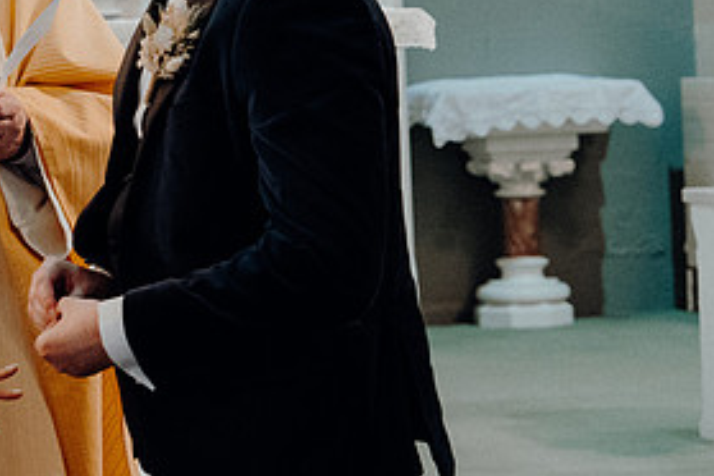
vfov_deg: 8.4
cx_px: -10
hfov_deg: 12.4
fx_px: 3252
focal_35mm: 164
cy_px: 155
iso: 3200
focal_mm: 53
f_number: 3.5
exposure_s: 1/160
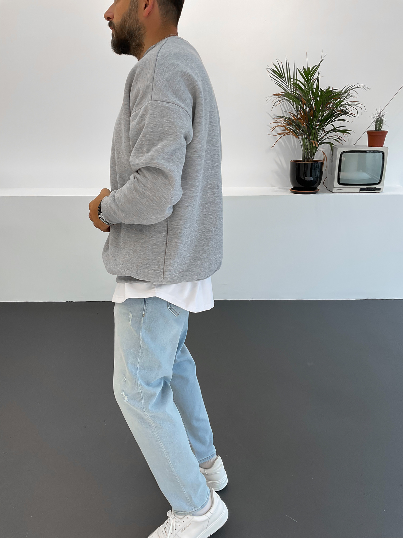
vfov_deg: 61.7
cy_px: 269
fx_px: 450
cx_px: 202
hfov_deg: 48.2
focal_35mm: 29
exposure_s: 1/100
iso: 25
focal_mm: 3
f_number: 1.8
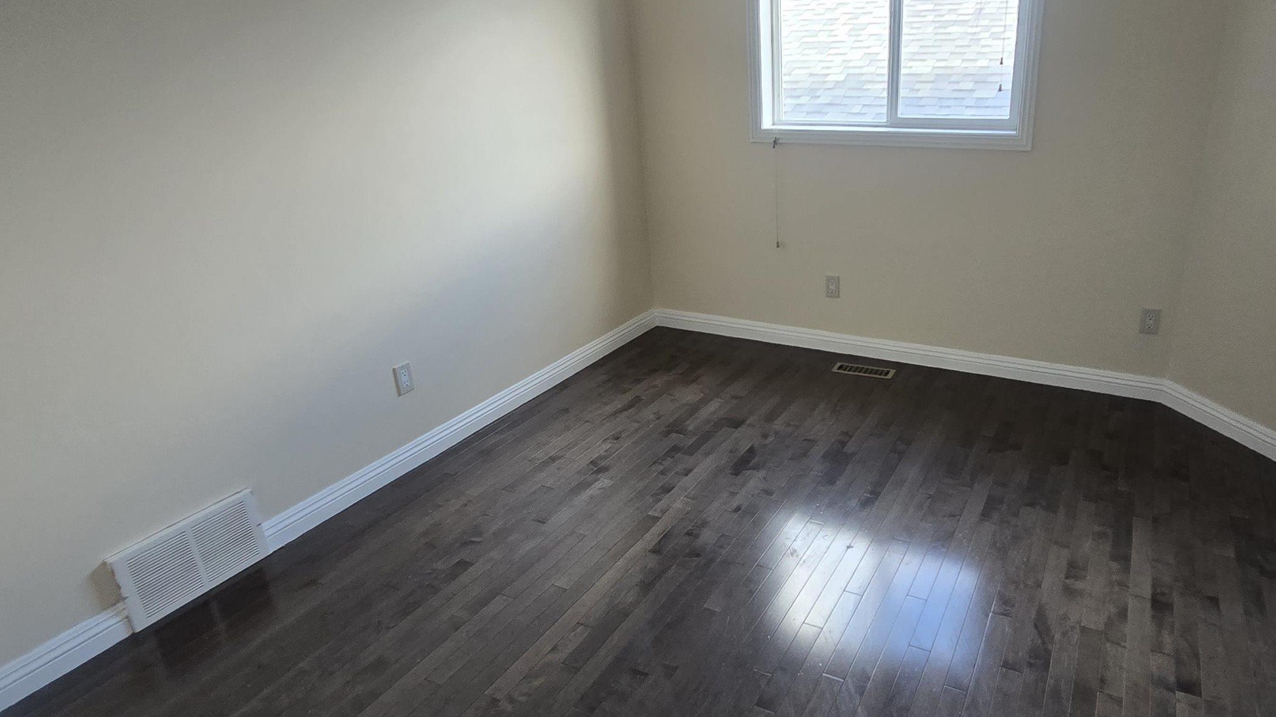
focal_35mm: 21
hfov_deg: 82.8
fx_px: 710
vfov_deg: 53.5
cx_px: 765
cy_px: 322
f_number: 2.2
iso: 125
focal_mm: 2.2
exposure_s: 1/60
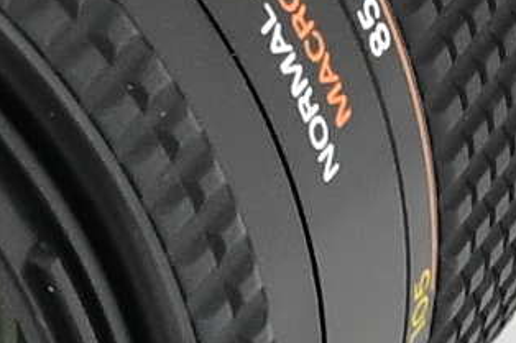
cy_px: 108
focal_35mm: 355
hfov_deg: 5.8
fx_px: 5085
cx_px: -41
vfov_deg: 3.9
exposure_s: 1/125
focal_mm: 58
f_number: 14
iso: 1600
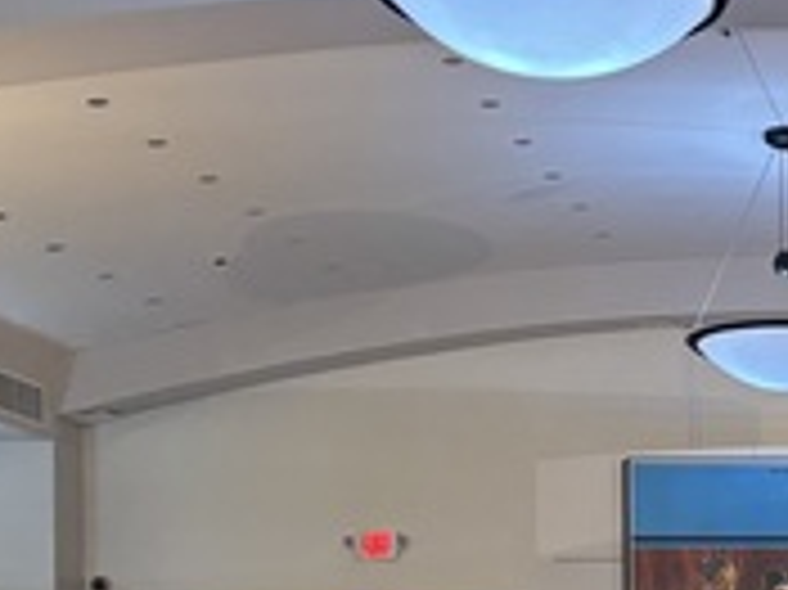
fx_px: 2161
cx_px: 1121
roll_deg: +0.9
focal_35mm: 95
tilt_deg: +2.6
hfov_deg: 18.7
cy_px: 793
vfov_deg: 14.8
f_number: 1.6
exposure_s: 1/60
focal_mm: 5.96
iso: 250
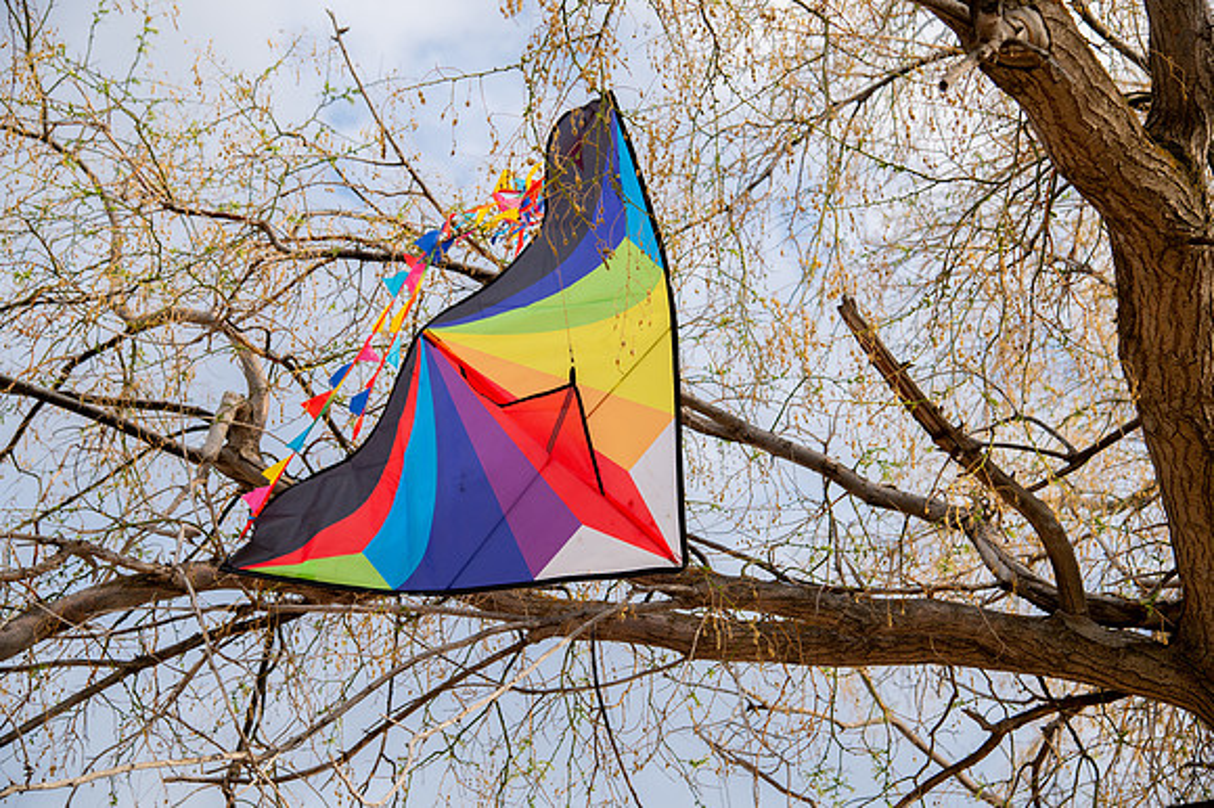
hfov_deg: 32.4
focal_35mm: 62
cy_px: 404
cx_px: 607
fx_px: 2090
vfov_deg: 21.9
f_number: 5
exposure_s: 1/500
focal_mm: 62
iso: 200
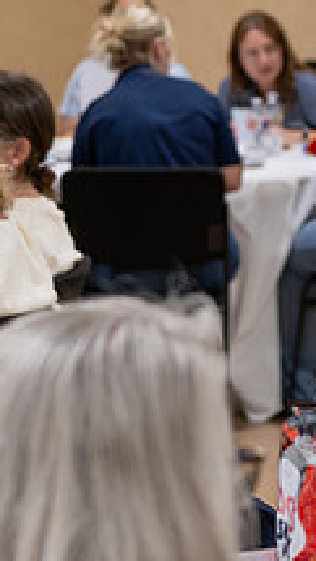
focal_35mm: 187
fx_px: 2784
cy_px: 129
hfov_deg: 6.4
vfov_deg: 11.5
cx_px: 460
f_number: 2.8
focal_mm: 47
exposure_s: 1/500
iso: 2000
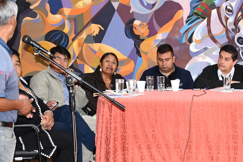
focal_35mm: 116
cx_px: 221
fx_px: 783
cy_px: 130
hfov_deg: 17.4
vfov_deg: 11.8
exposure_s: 1/60
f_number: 4.2
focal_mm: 34
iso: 1800
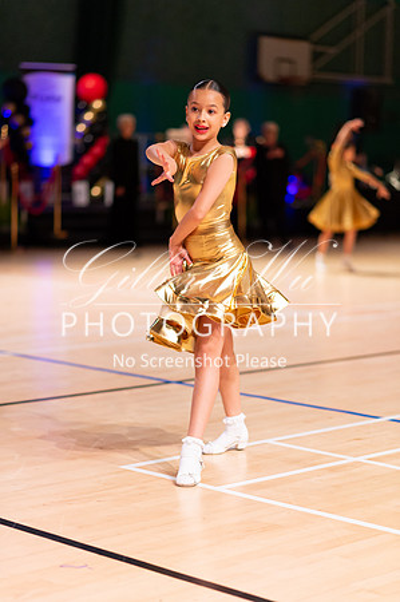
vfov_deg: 23.9
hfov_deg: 16.0
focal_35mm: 85
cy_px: 301
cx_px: 200
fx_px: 1420
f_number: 1.8
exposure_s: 1/1000
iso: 3200
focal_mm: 85
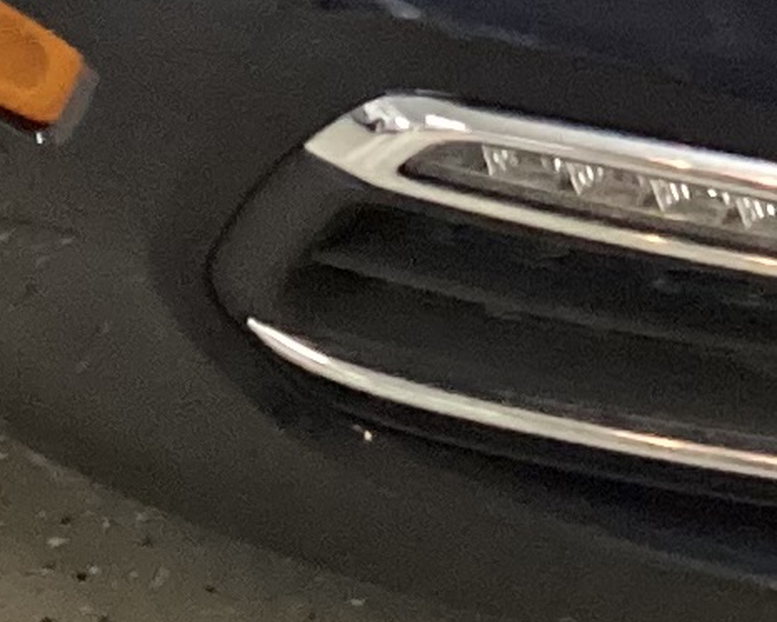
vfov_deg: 6.7
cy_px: -1184
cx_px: 699
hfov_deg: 9.1
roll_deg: -0.4
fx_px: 4876
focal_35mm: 212
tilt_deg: -23.2
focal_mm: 3.3
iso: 400
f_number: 2.4
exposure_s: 1/40
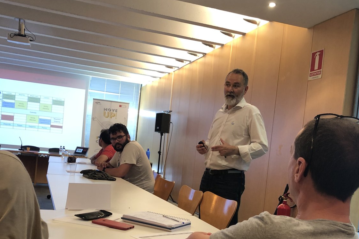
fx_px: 389
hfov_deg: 49.5
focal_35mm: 39
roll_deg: -4.6
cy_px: 171
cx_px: 179
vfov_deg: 33.7
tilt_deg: -1.2
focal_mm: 3.99
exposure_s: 1/15
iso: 40
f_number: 1.8
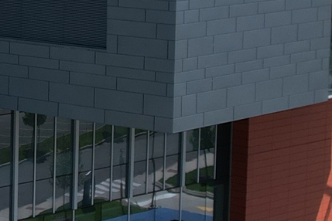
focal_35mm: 154
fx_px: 1420
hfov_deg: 12.8
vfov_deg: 8.9
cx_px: -119
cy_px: 3
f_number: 2.8
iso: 110
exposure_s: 1/2000
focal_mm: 8.4
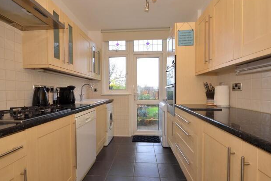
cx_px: 129
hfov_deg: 91.4
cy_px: 89
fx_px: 132
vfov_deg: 68.8
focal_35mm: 18
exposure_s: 1/50
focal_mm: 11
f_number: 13
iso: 640
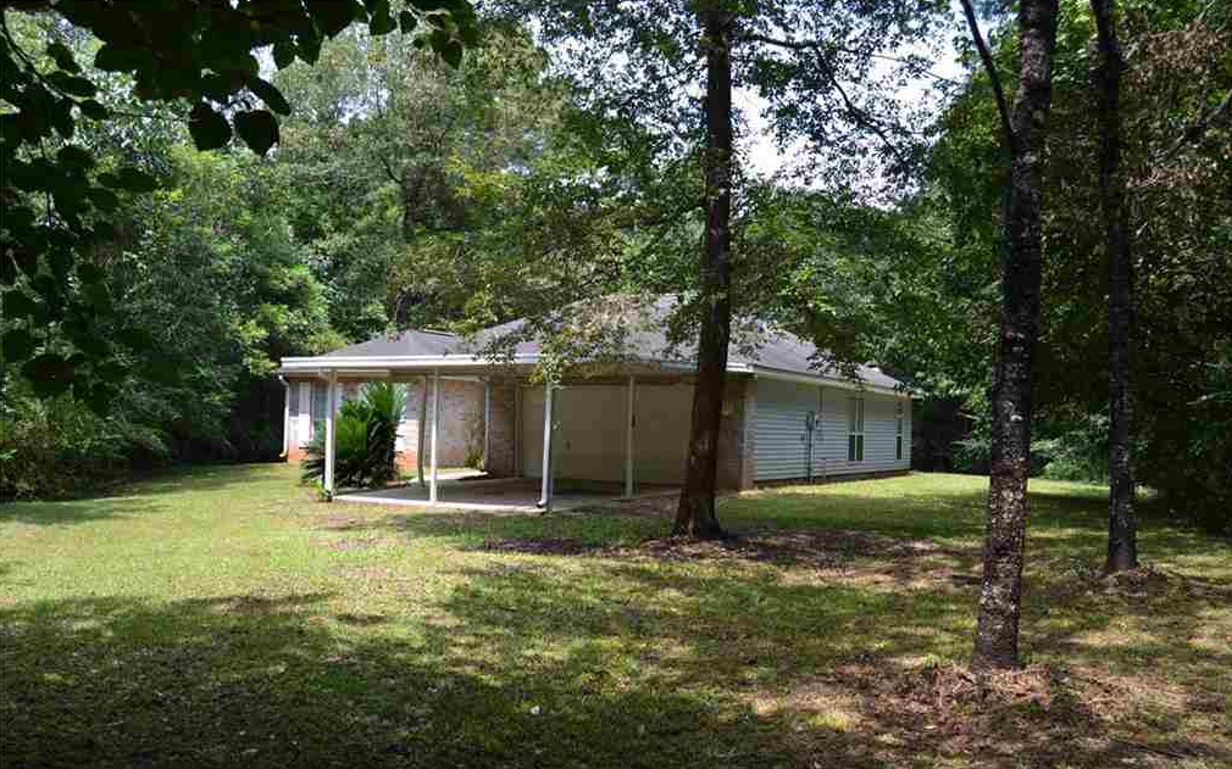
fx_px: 1041
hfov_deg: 61.2
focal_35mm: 31
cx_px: 621
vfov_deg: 40.6
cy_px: 407
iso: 100
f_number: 6.3
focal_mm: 20
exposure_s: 1/160
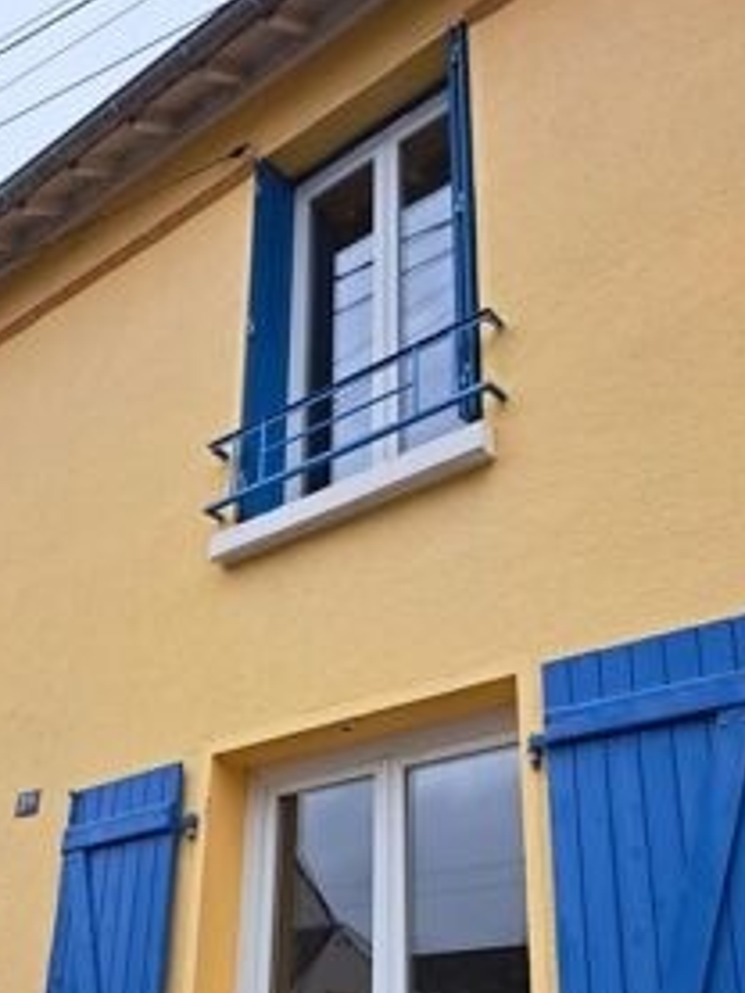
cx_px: 355
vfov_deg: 48.9
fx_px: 1061
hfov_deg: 38.7
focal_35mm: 37
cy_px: 694
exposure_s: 1/726
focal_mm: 5.23
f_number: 1.8
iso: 50
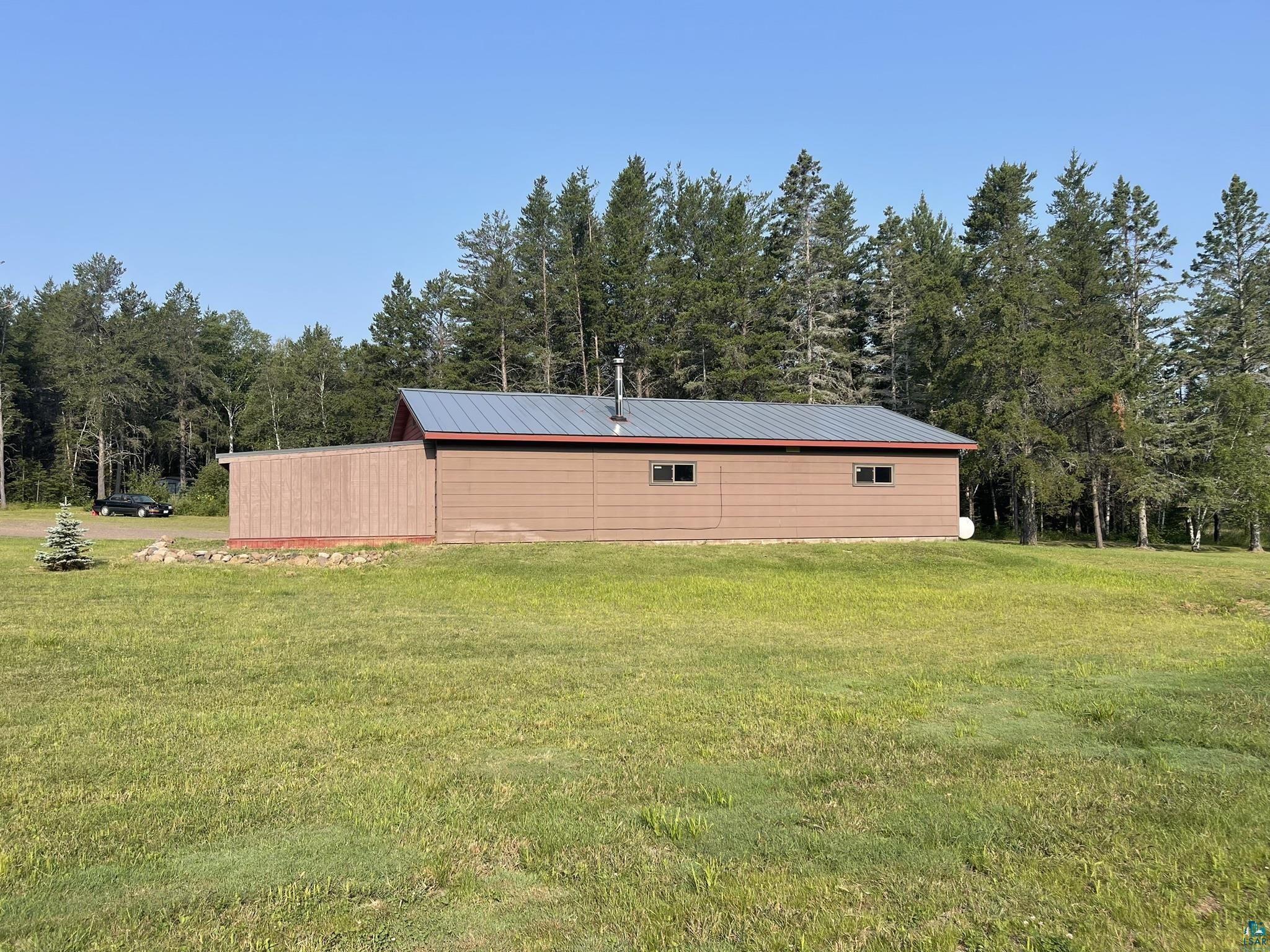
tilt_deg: +1.2
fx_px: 917
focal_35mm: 25
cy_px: 476
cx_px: 635
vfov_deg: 54.9
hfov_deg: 69.4
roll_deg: -0.1
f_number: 1.6
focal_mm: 5.1
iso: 32
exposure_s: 1/2165
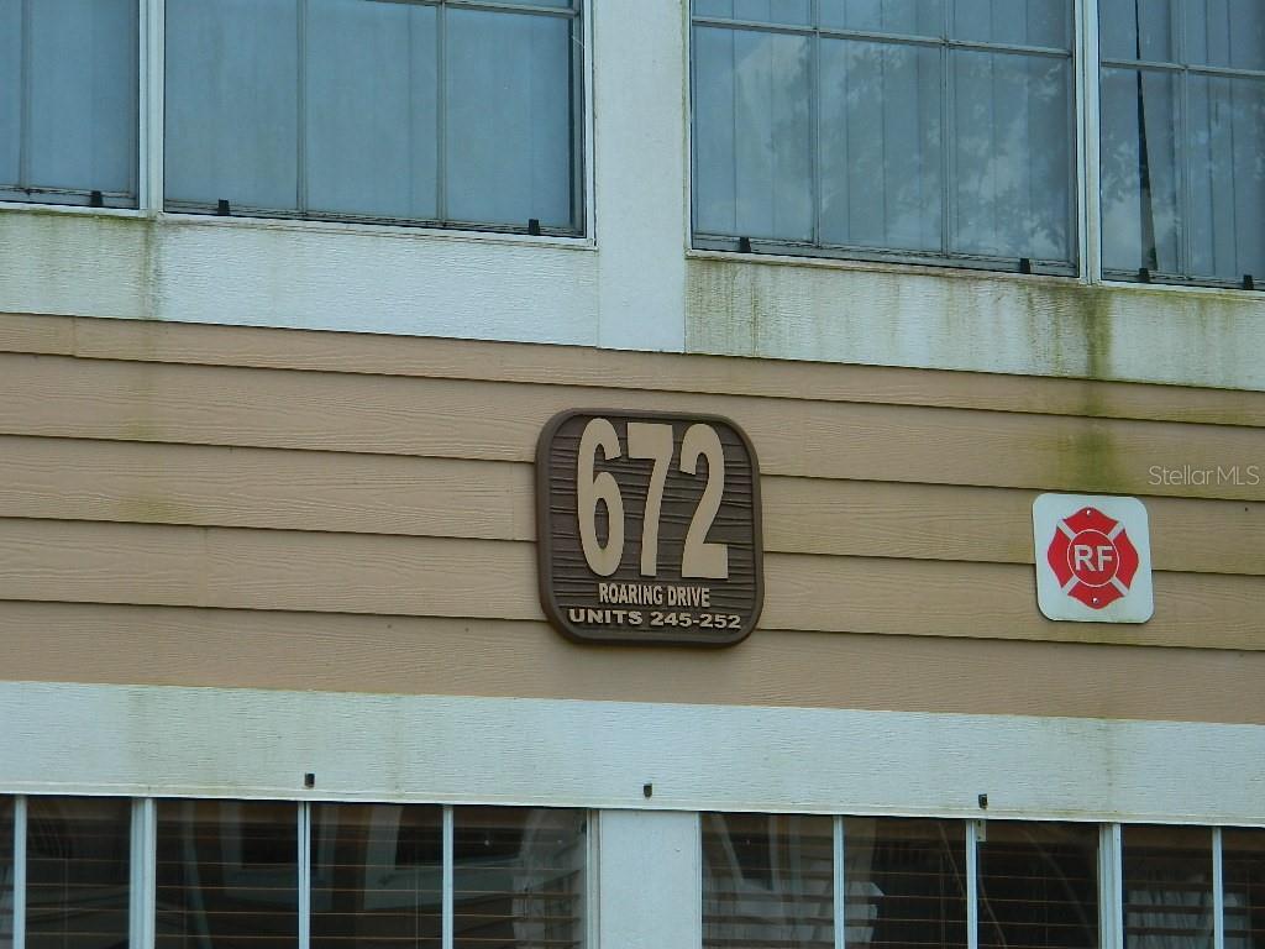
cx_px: 632
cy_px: 474
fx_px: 5482
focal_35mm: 150
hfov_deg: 13.2
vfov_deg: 9.9
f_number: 4.9
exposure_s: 1/200
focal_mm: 27
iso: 80
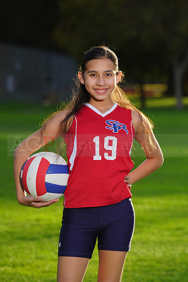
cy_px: 141
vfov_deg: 7.9
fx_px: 2051
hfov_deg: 5.2
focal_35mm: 262
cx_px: 94
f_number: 8
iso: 160
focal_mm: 262
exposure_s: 1/250
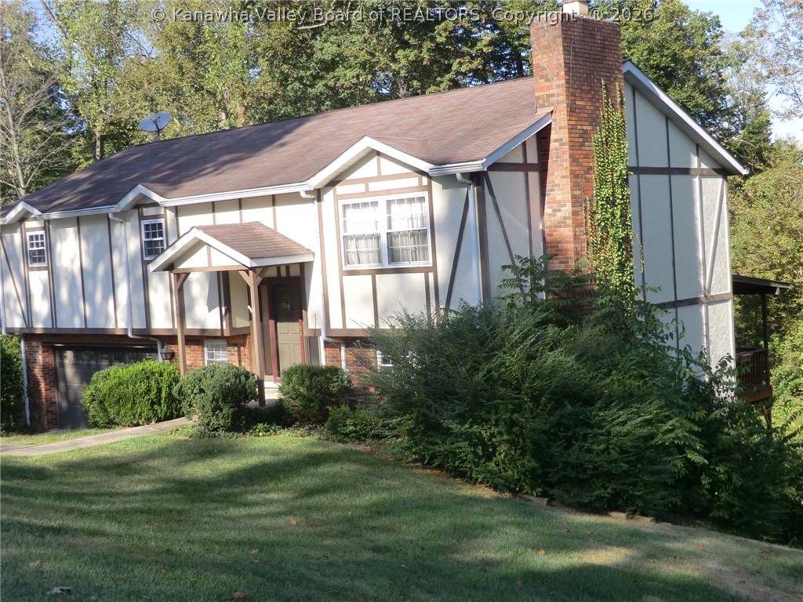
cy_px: 301
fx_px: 1090
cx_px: 402
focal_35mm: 47
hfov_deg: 40.4
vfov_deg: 30.9
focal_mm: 8.4
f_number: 4
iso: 64
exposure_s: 1/250
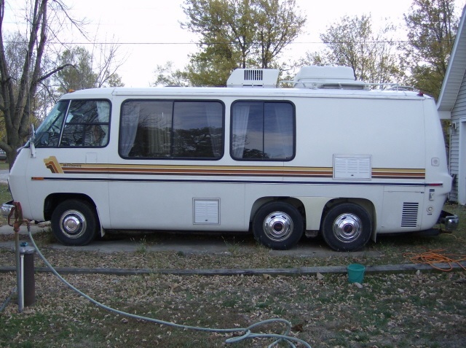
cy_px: 174
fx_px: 484
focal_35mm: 36
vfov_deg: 39.5
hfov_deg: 51.5
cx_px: 233
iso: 100
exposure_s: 1/305
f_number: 2.8
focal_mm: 6
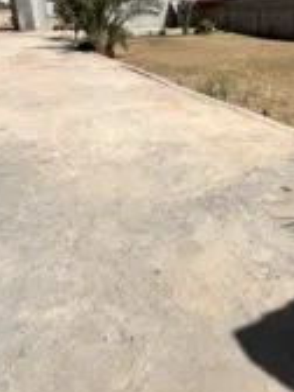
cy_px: 128
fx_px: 351
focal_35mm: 31
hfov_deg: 44.0
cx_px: 219
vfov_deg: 57.0
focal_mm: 1.57
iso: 32
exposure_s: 1/3425
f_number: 1.8
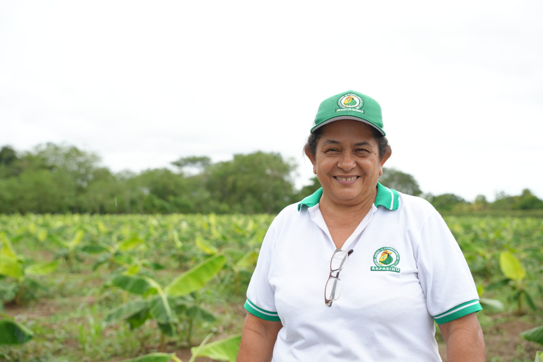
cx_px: 272
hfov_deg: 41.0
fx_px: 727
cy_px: 181
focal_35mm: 48
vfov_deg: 28.0
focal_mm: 48.2
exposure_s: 1/400
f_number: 4.5
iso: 100
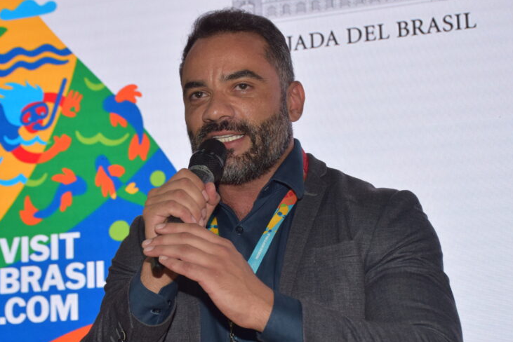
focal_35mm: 84
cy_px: 225
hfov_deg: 24.2
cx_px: 230
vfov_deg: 16.2
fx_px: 1197
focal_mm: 40
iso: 800
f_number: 5.6
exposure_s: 1/125
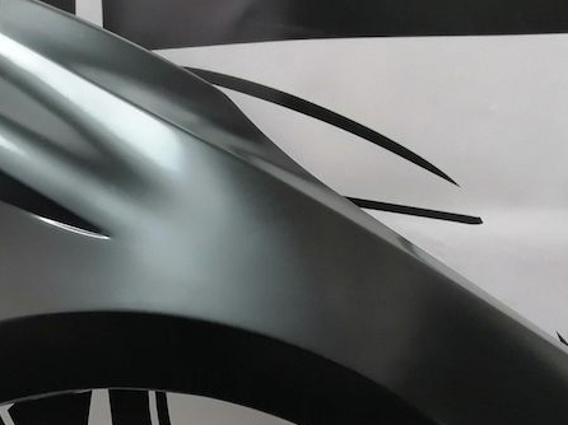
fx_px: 1148
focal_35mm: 70
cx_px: 182
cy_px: 462
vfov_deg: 20.1
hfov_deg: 27.6
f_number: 1.8
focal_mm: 3.95
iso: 320
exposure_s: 1/33.3
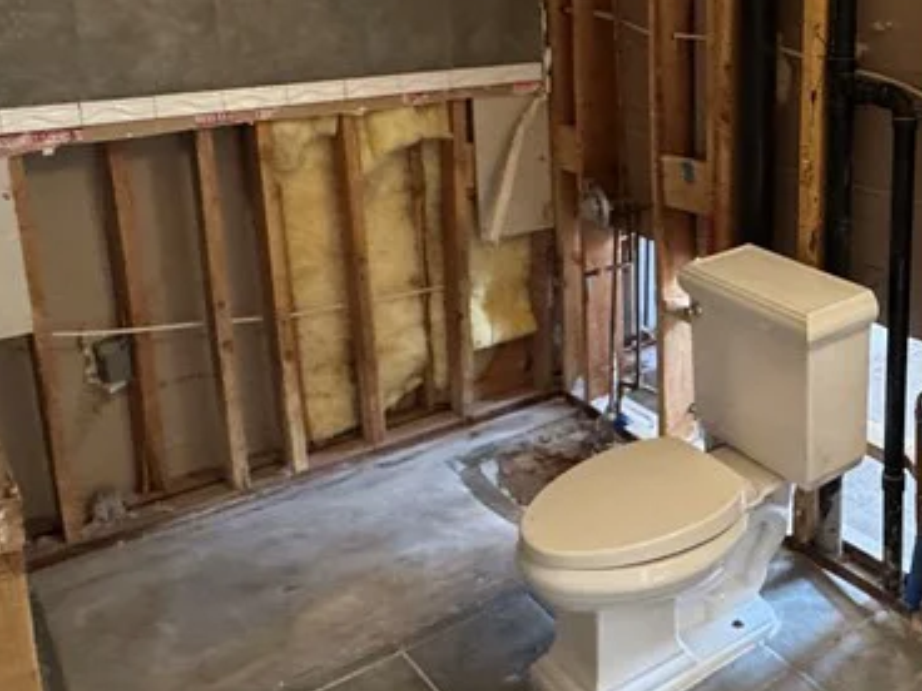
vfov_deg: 36.1
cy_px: 180
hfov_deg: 45.2
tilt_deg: -14.0
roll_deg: -0.6
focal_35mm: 39
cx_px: 754
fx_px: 1039
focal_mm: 2.22
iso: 800
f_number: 2.2
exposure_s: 1/60
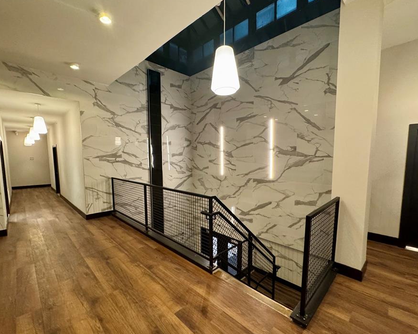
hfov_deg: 93.1
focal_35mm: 16
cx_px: 210
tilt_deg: -3.6
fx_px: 198
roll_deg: -0.1
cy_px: 177
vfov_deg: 80.3
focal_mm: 2.22
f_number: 2.2
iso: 640
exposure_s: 1/60
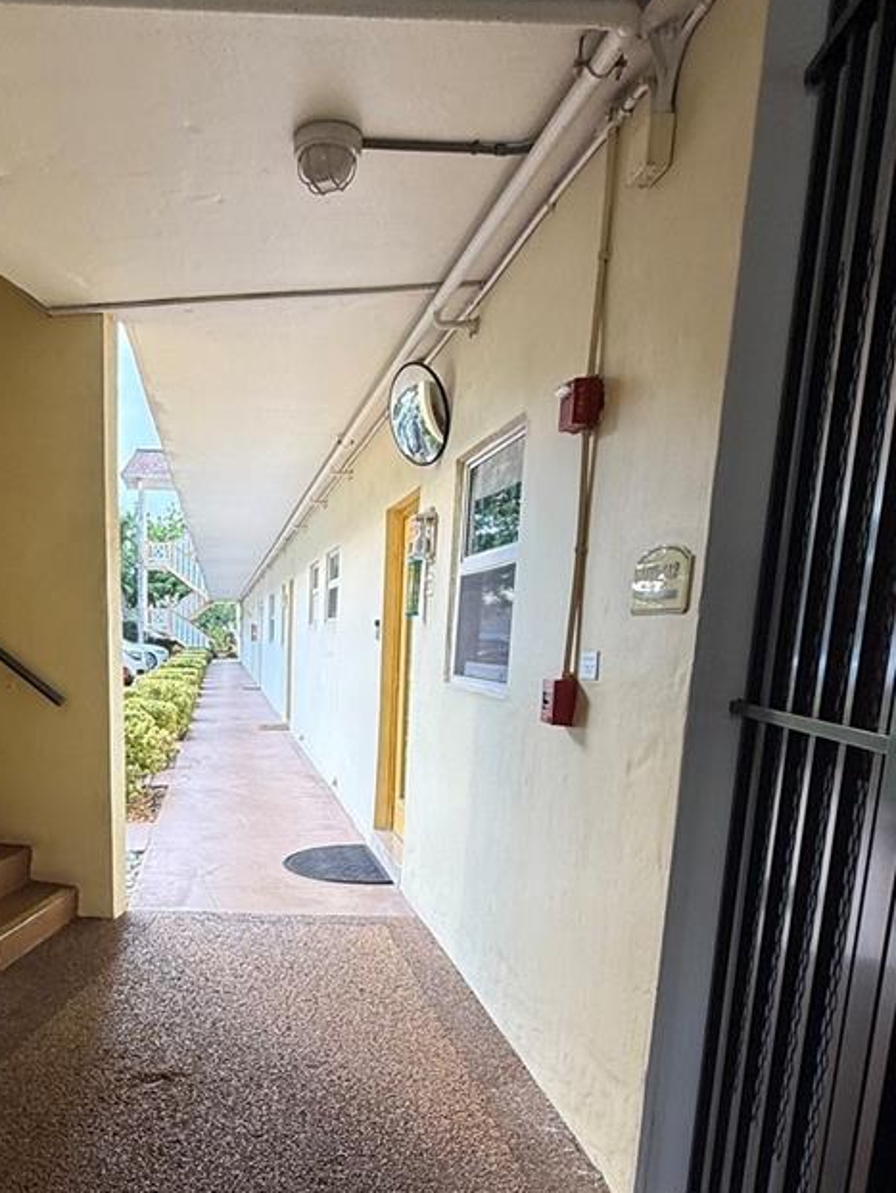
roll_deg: -0.5
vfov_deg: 63.2
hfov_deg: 49.9
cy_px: 819
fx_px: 931
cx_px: 255
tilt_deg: -10.5
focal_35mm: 27
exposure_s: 1/99
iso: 50
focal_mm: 2.22
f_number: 2.2
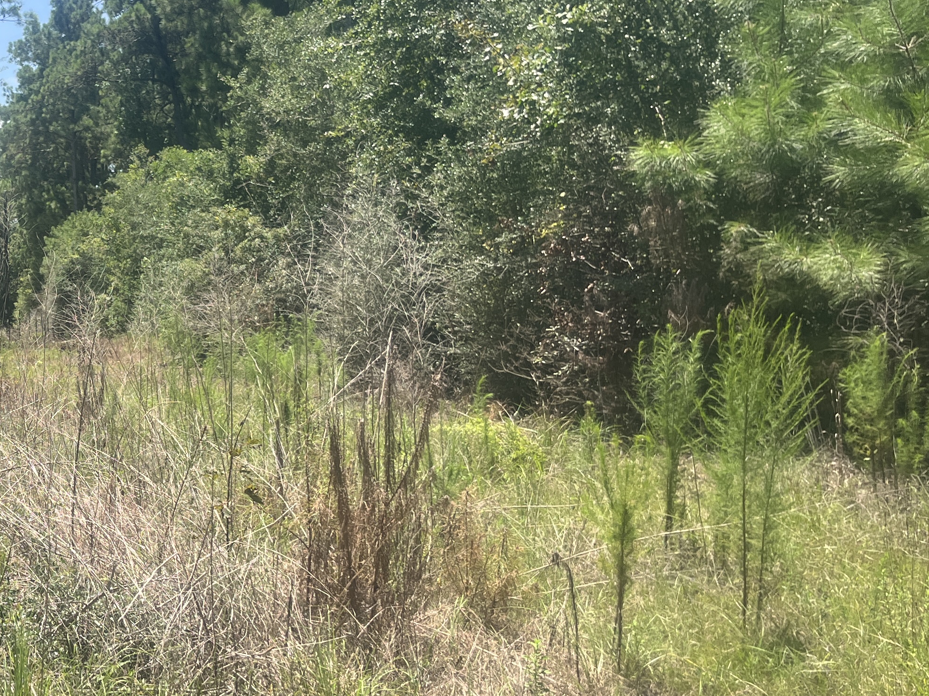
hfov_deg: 33.4
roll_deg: +1.7
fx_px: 1422
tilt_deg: -4.5
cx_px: 20
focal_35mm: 53
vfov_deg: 27.5
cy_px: 377
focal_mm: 5.1
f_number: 1.6
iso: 50
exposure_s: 1/1225
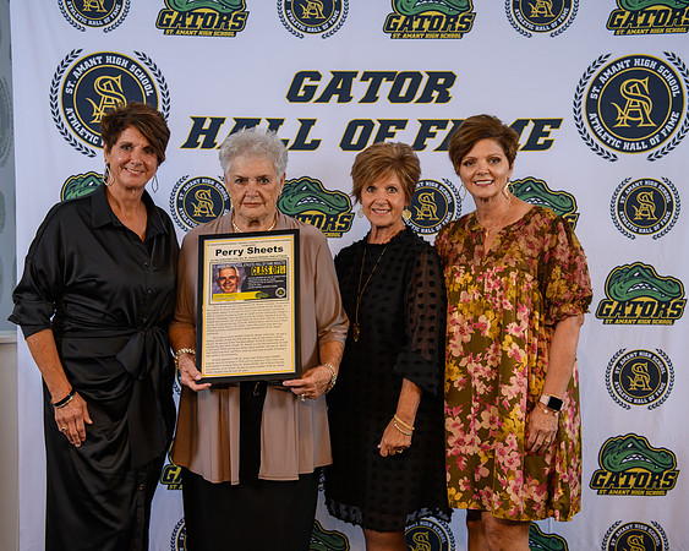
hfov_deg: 34.3
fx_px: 1116
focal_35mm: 55
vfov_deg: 27.7
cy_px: 276
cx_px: 320
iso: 320
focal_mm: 48
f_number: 3.5
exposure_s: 1/200
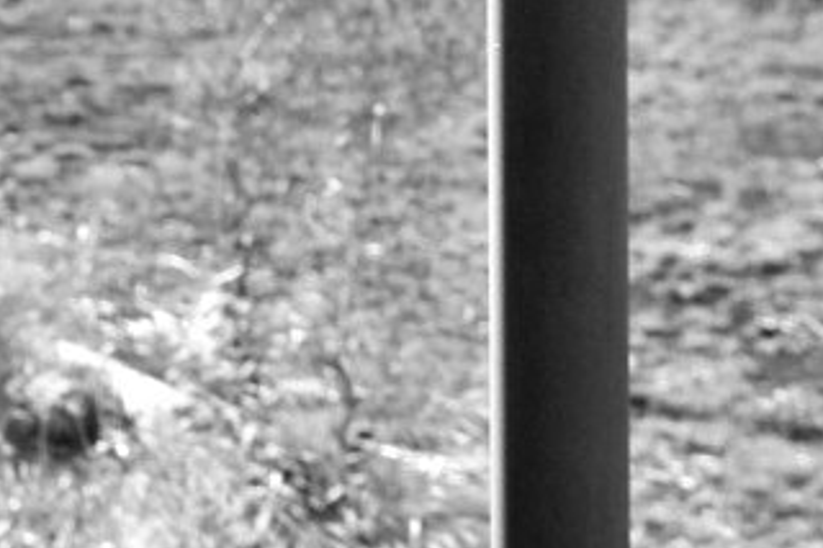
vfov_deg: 4.0
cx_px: -710
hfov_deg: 5.9
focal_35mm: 345
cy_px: -220
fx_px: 7883
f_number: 16
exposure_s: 1/30
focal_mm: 46
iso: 100
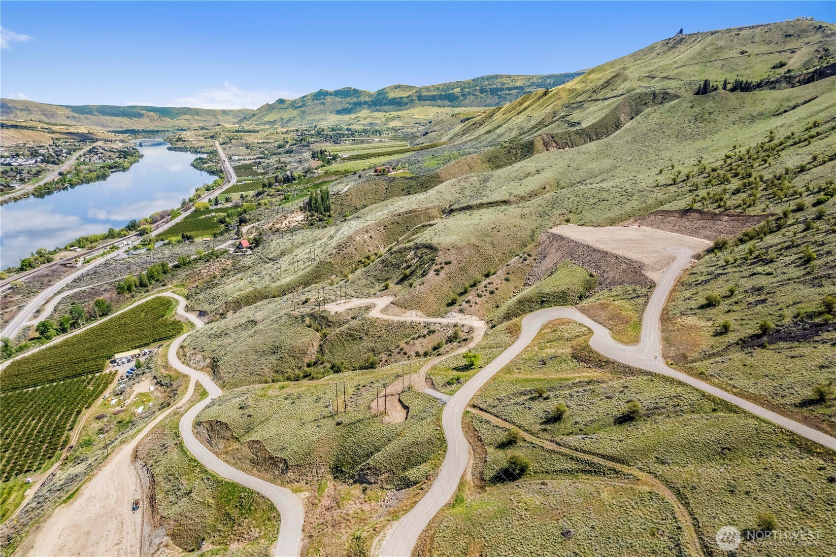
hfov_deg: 78.6
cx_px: 418
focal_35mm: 22
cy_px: 278
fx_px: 511
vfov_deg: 57.2
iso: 100
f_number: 2.8
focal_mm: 8.38
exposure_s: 1/5000
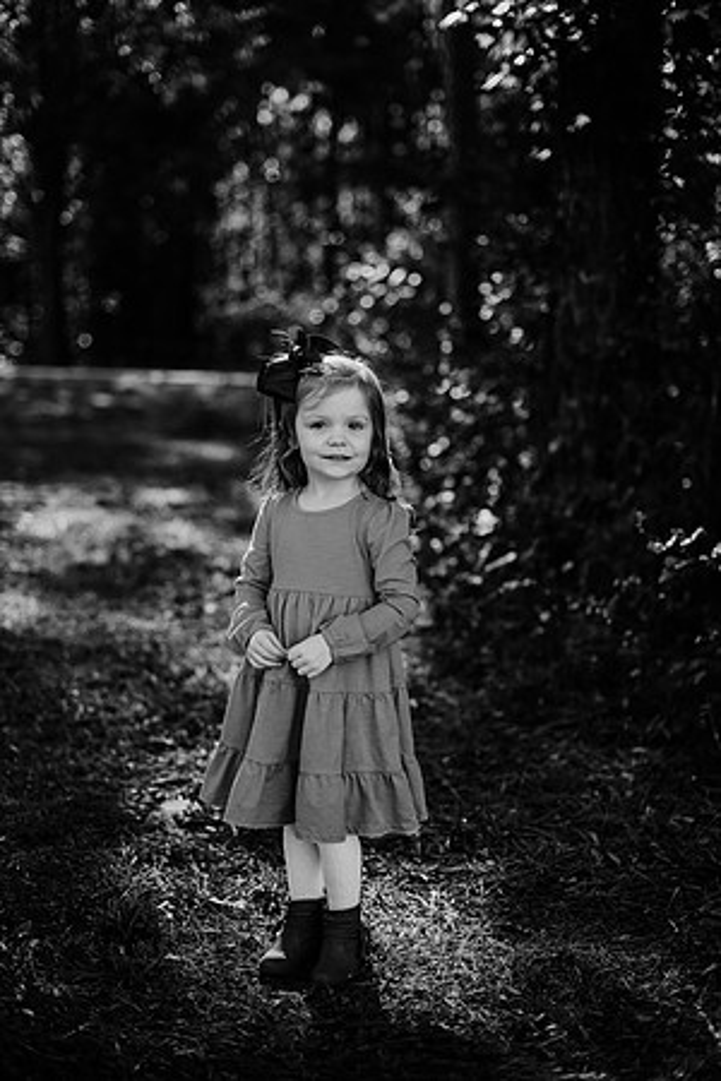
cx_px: 360
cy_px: 540
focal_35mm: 50
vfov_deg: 39.6
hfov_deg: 27.0
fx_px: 1502
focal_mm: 50
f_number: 2
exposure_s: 1/1600
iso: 200
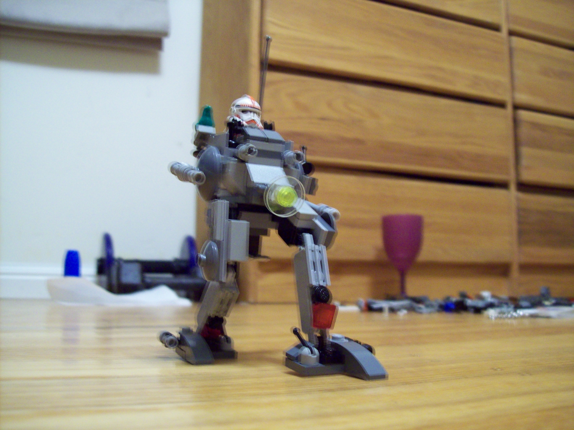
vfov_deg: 39.6
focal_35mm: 36
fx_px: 597
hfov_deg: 51.4
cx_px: 287
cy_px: 215
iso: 200
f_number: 2.7
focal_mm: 6
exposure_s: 1/2.83
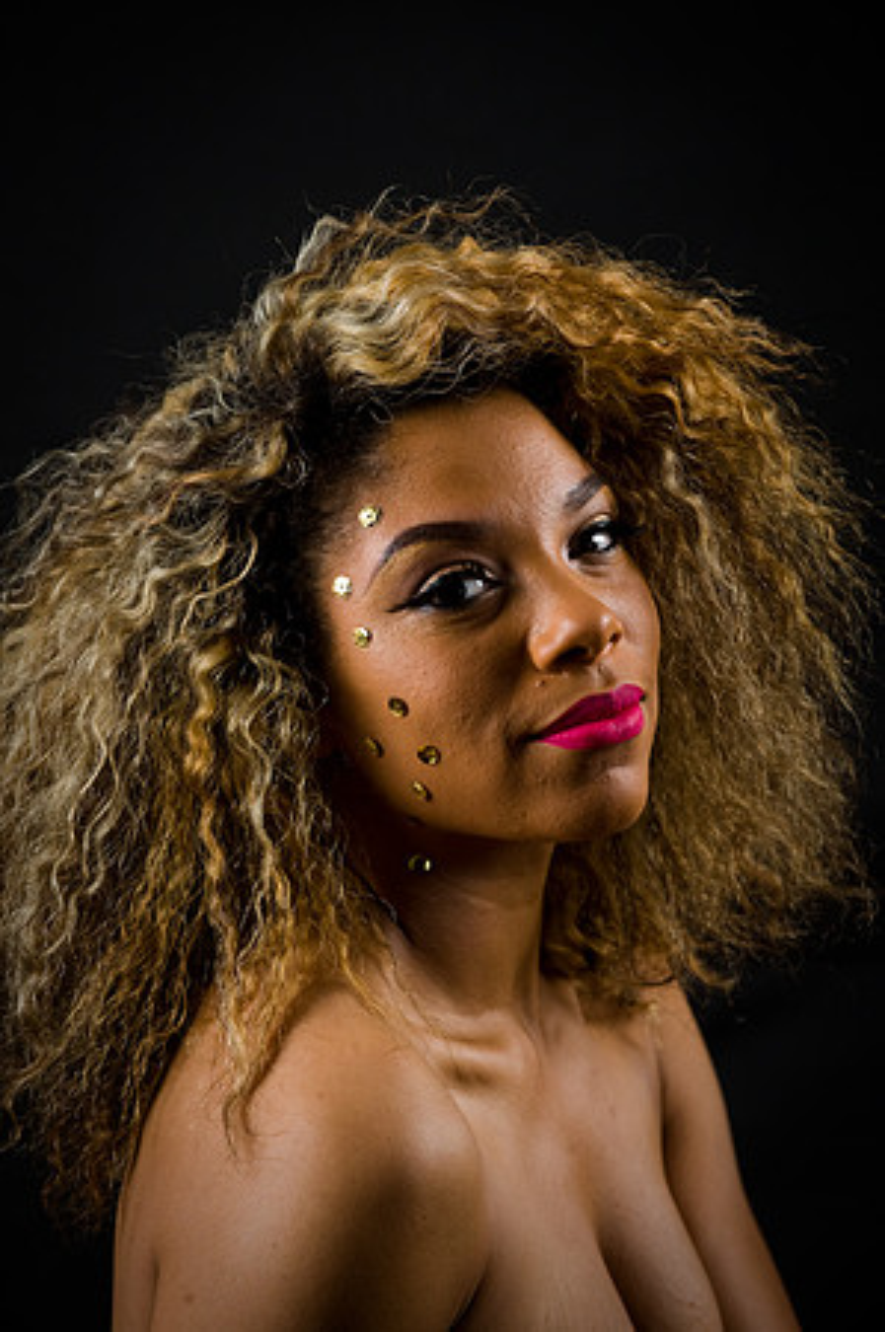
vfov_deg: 11.8
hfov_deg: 7.8
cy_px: 666
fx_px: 6468
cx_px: 442
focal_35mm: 175
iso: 200
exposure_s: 1/125
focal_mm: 175
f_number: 5.6
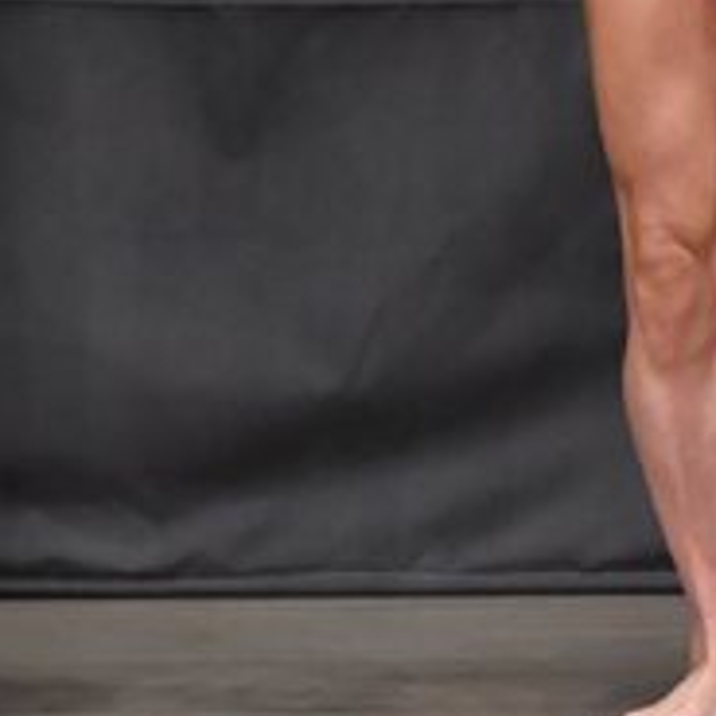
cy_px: -152
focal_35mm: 804
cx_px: 936
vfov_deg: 2.2
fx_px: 18815
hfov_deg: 2.2
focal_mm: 150
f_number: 5.6
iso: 5000
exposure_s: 1/400
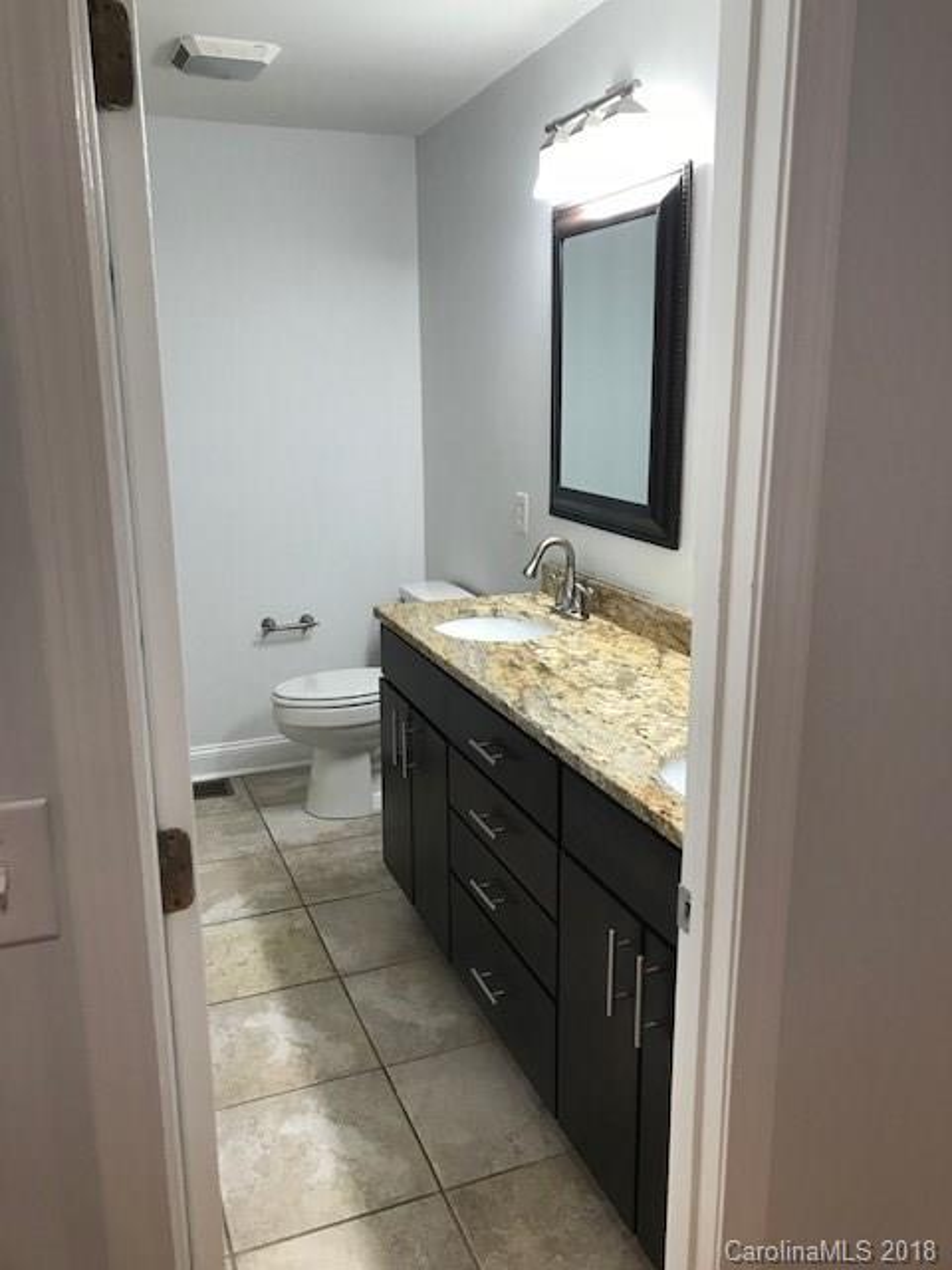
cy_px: 635
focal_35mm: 28
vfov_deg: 63.4
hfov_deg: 49.7
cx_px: 476
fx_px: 1027
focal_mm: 3.99
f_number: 1.8
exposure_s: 1/30
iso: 20
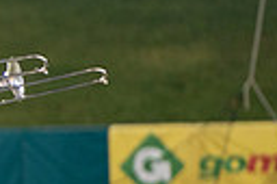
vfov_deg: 1.5
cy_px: 130
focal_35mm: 903
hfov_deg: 2.3
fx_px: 6939
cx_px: -294
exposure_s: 1/500
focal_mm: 200
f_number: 2.8
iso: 1000
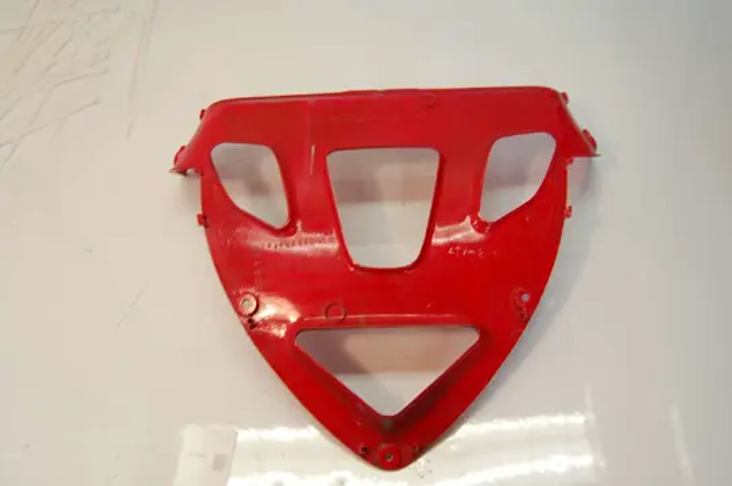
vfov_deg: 34.1
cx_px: 366
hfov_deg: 49.6
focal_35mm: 39
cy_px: 243
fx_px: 792
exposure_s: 1/100
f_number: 5
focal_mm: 26
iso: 400
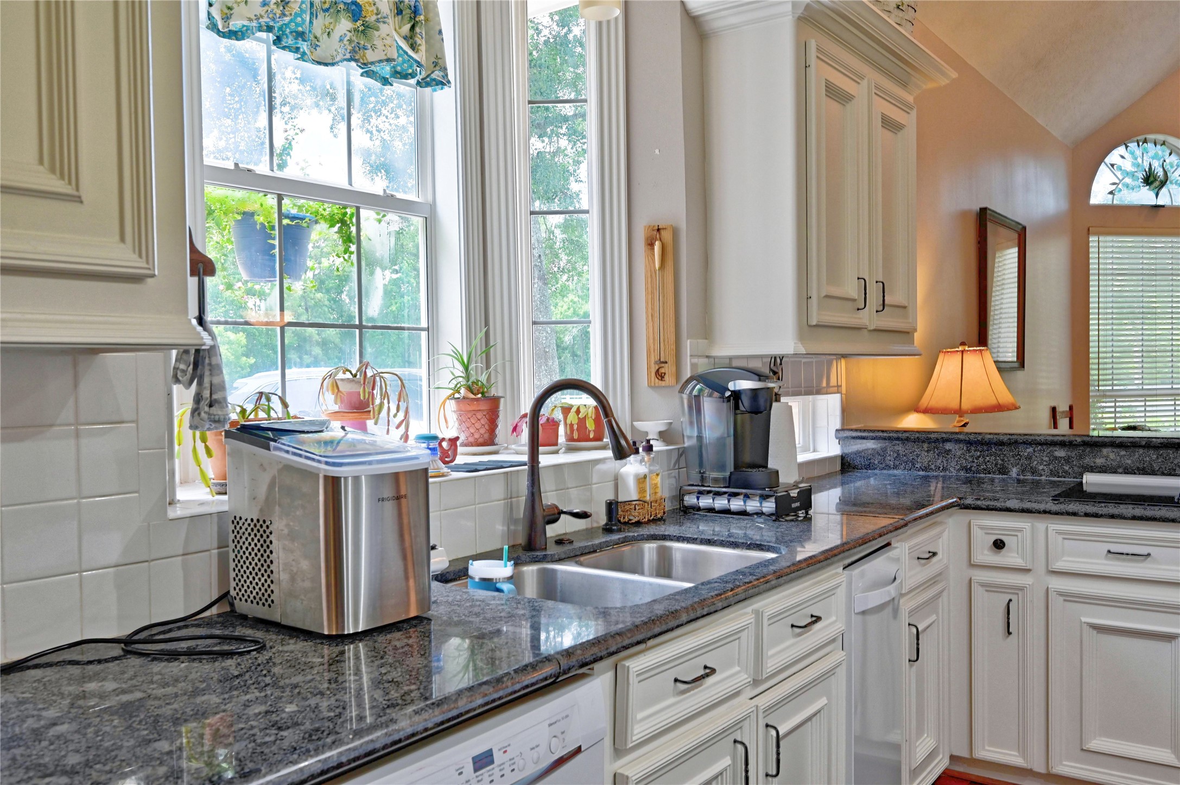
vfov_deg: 43.5
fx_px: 983
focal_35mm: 30
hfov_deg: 62.0
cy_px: 392
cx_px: 590
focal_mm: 30
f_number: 8
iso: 400
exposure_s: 1/13
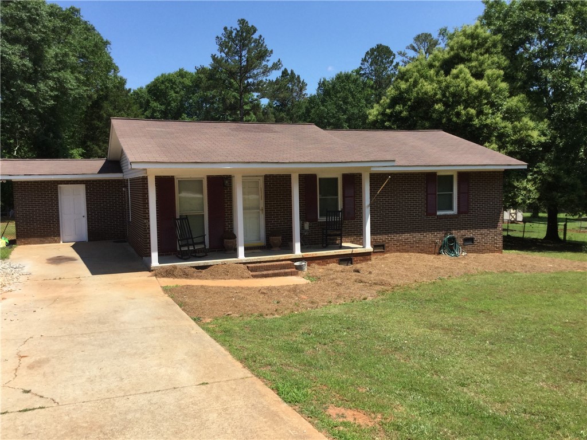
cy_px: 220
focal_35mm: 31
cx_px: 294
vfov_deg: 45.4
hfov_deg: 58.4
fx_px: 526
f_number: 2.4
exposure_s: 1/1274
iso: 25
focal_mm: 3.3
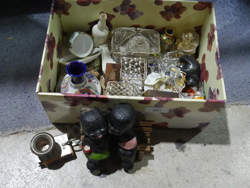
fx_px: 303
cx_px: 125
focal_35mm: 42
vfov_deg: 34.3
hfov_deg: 44.8
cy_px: 94
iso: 500
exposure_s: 1/60
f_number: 4.6
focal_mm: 21
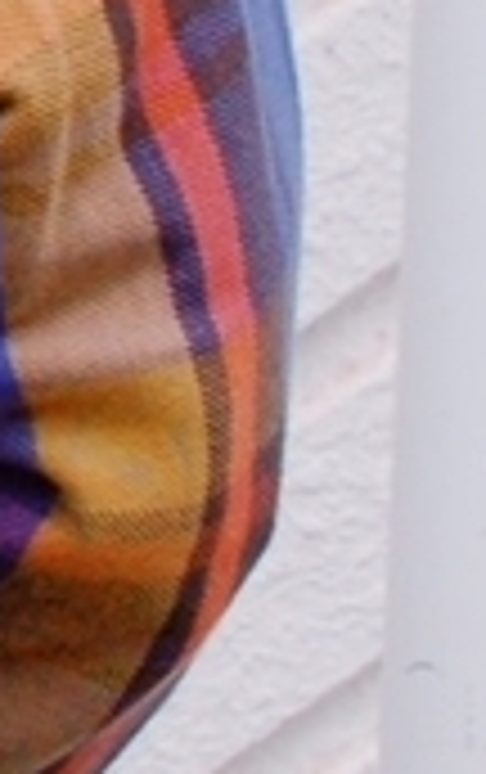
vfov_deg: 5.6
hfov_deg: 3.5
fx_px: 7869
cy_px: -63
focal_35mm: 373
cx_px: -896
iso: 800
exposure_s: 1/125
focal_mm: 35
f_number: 5.6
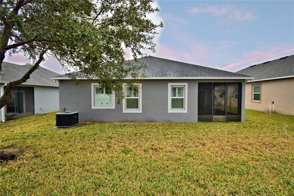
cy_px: 98
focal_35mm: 15
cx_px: 147
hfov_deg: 100.4
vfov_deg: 77.3
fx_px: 122
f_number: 4.5
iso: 200
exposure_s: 1/400
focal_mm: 10
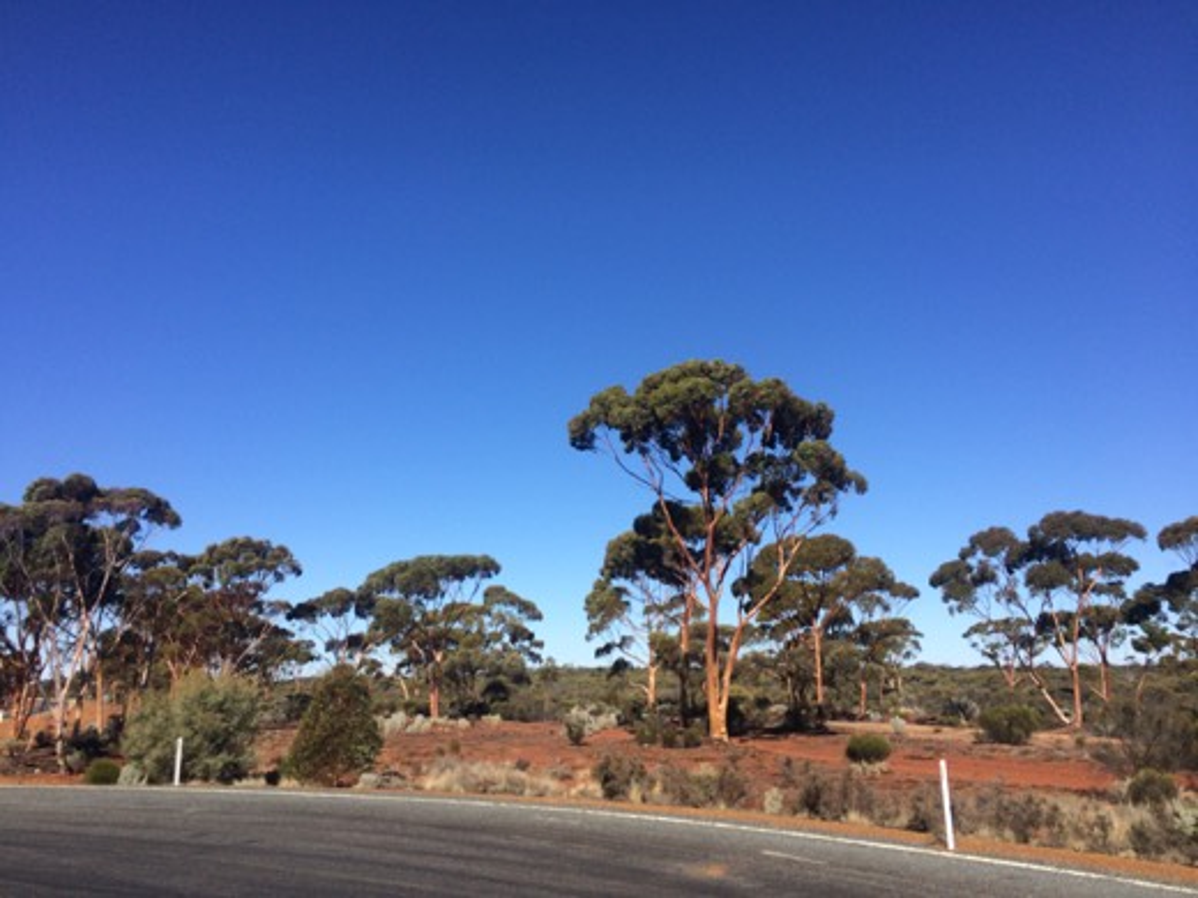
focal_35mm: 29
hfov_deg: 61.7
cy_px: 449
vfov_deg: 48.2
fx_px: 1004
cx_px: 599
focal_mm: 4.15
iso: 32
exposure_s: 1/2415
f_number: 2.2
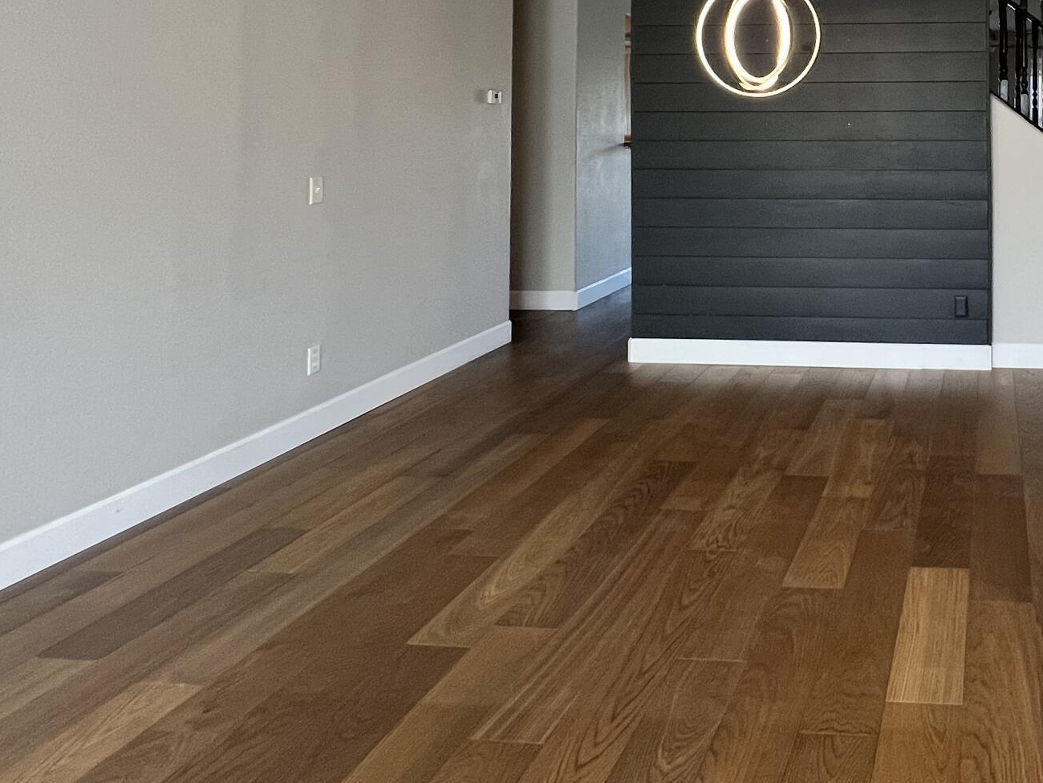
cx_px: 914
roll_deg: +0.2
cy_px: 80
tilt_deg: +2.1
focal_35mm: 30
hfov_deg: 53.4
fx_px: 904
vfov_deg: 42.9
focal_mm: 1.57
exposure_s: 1/120
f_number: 1.8
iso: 160
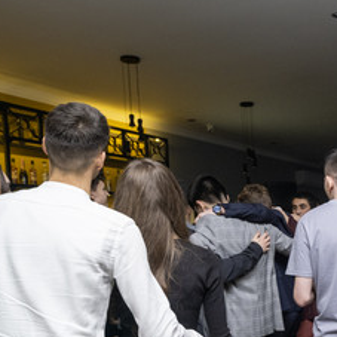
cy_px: 271
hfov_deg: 31.8
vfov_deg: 34.3
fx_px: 529
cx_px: 358
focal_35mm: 48
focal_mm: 13
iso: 500
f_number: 2.2
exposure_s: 1/200
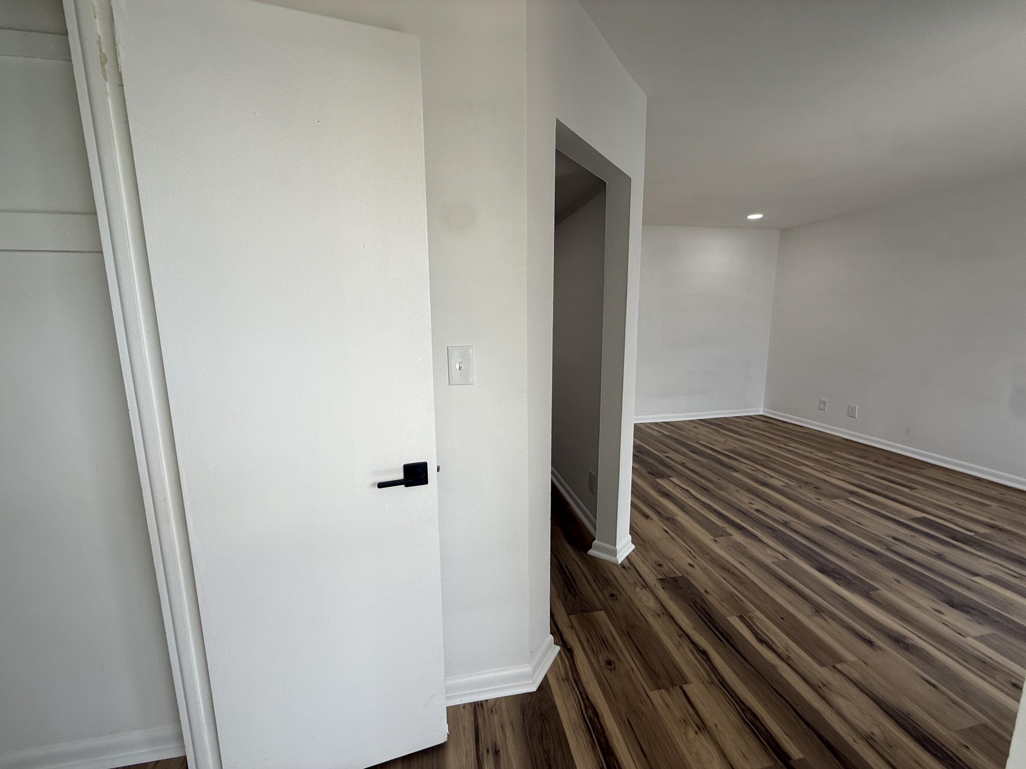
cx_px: 513
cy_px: 384
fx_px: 415
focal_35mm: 14
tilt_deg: -9.1
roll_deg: -0.1
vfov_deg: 85.7
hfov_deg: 102.1
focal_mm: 2.22
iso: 50
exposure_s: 1/168
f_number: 2.2
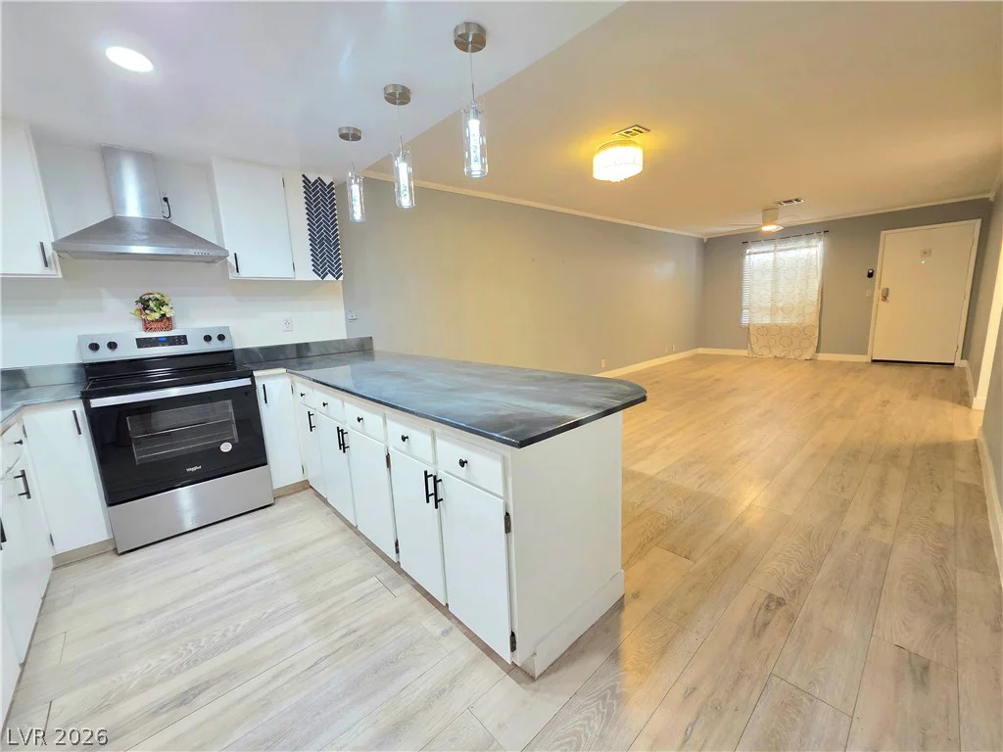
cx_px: 502
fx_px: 377
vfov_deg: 89.9
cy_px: 376
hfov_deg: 106.2
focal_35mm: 13
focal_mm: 2.2
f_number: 1.9
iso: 250
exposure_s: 1/60.2
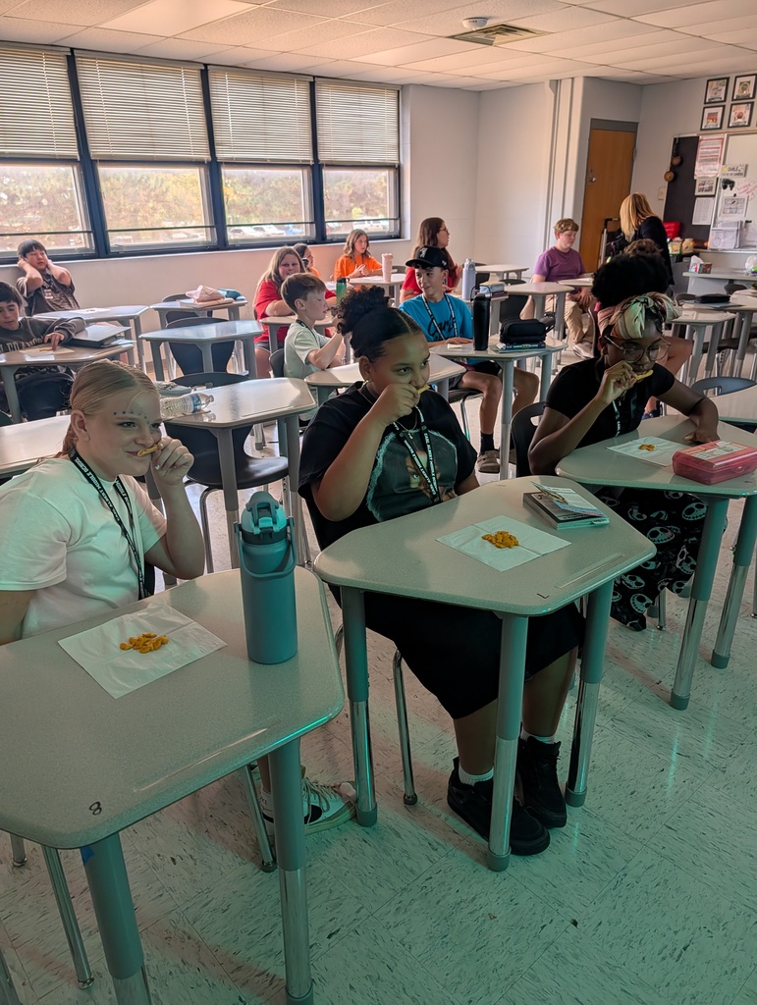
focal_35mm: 24
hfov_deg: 56.9
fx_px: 698
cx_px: 378
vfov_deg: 71.5
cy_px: 502
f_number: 1.68
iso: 33
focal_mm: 6.9
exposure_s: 1/180
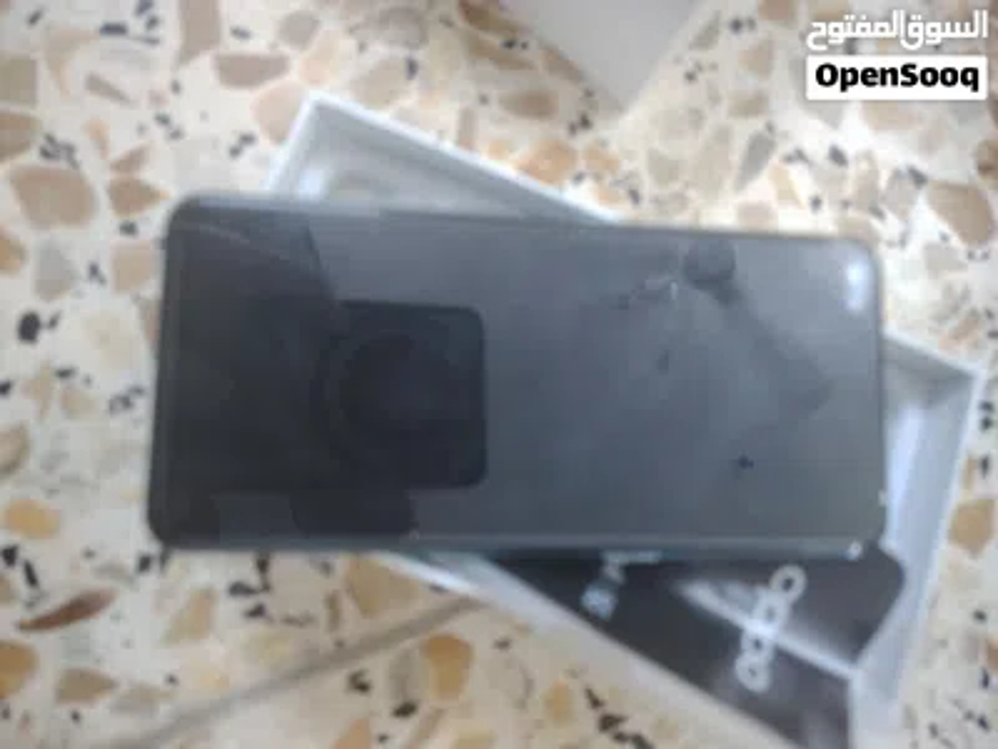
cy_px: 374
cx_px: 499
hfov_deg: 71.6
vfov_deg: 56.8
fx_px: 692
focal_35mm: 24
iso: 4497
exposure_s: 1/50
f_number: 1.75
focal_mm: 5.25
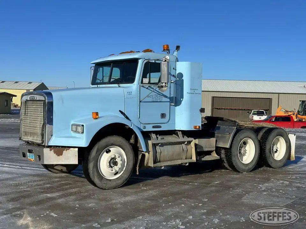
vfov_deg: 30.3
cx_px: 153
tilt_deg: -2.0
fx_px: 424
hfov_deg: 39.7
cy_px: 114
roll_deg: -2.8
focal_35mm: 48
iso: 64
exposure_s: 1/7634
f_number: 1.78
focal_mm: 6.86
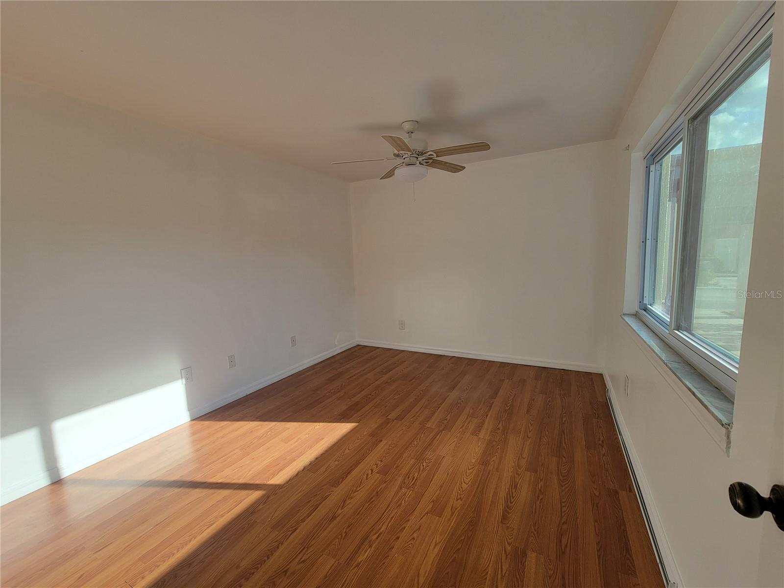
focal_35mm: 13
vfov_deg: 89.9
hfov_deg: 106.2
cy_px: 294
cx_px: 392
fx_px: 294
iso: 50
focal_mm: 2.2
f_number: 2.2
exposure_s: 1/315
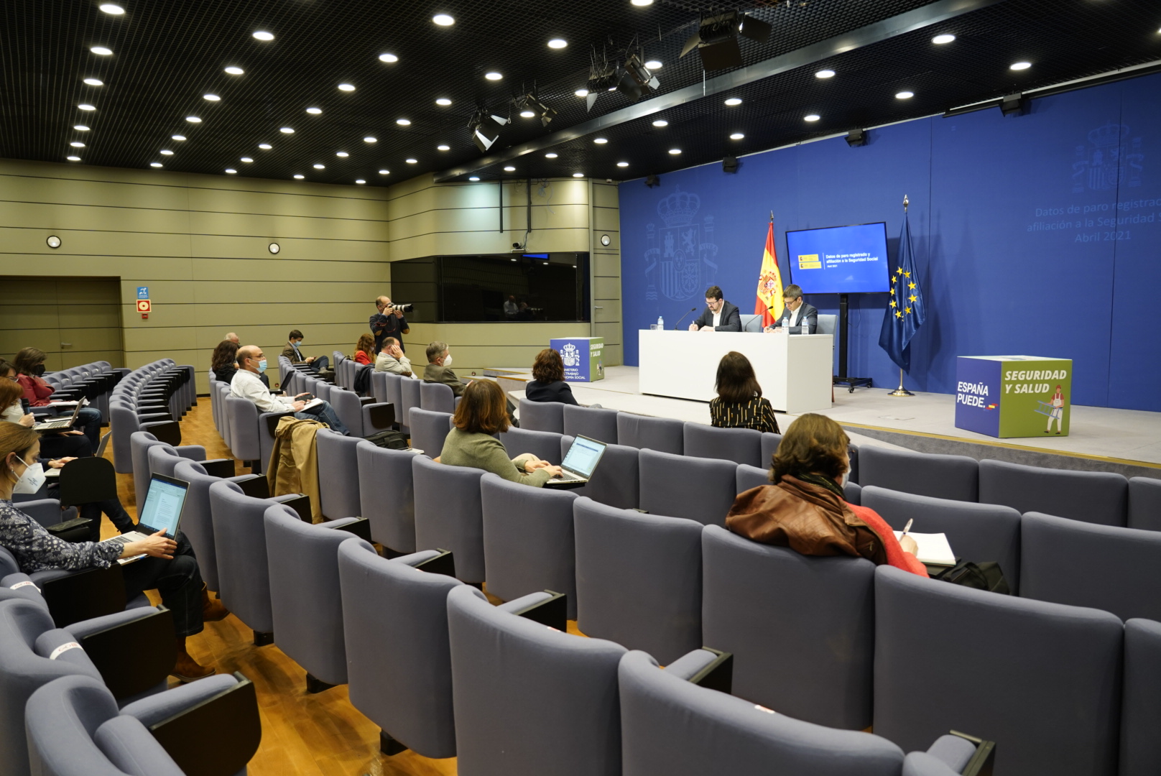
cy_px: 388
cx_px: 580
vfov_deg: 53.2
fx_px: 775
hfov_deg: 73.7
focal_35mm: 24
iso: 1000
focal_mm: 24
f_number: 4
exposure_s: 1/30
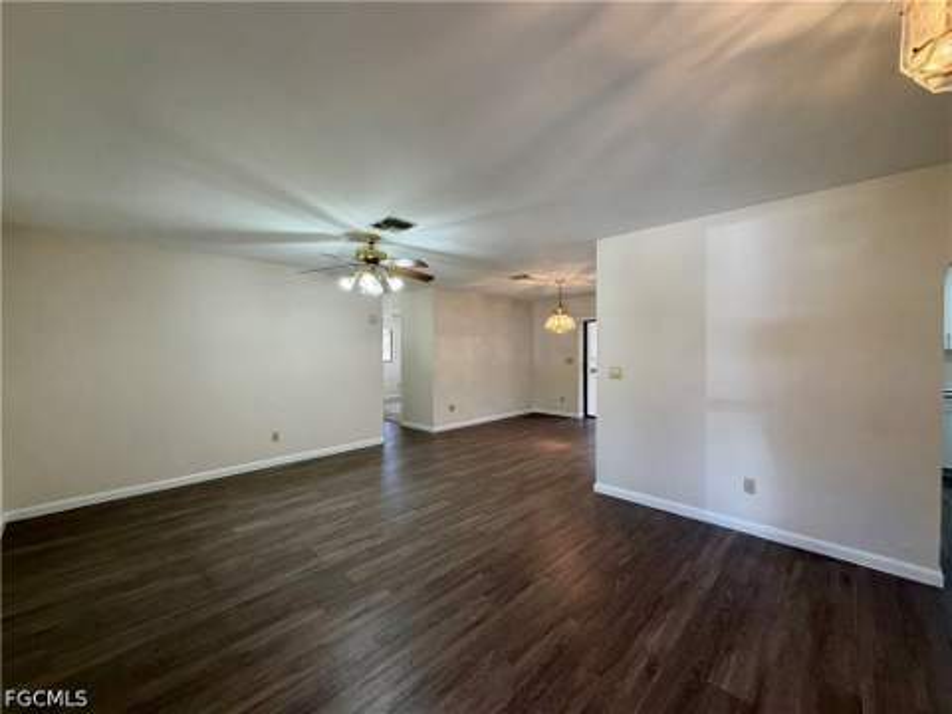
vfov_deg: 85.7
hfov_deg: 102.1
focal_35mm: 14
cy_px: 357
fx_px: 385
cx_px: 476
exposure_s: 1/120
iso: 250
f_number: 2.2
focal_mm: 2.22
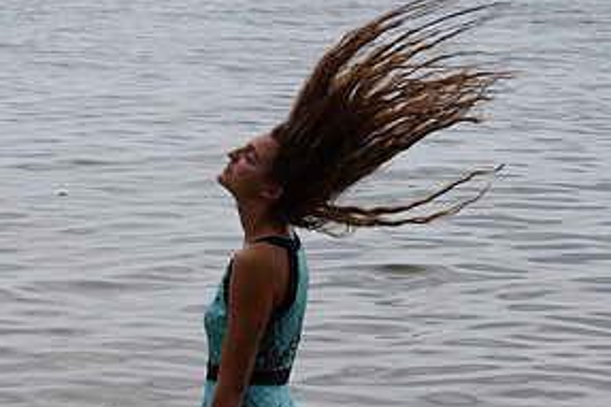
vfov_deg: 7.5
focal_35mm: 182
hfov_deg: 11.3
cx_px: 226
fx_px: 3087
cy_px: 253
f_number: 5
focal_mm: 60
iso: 400
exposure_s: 1/1250
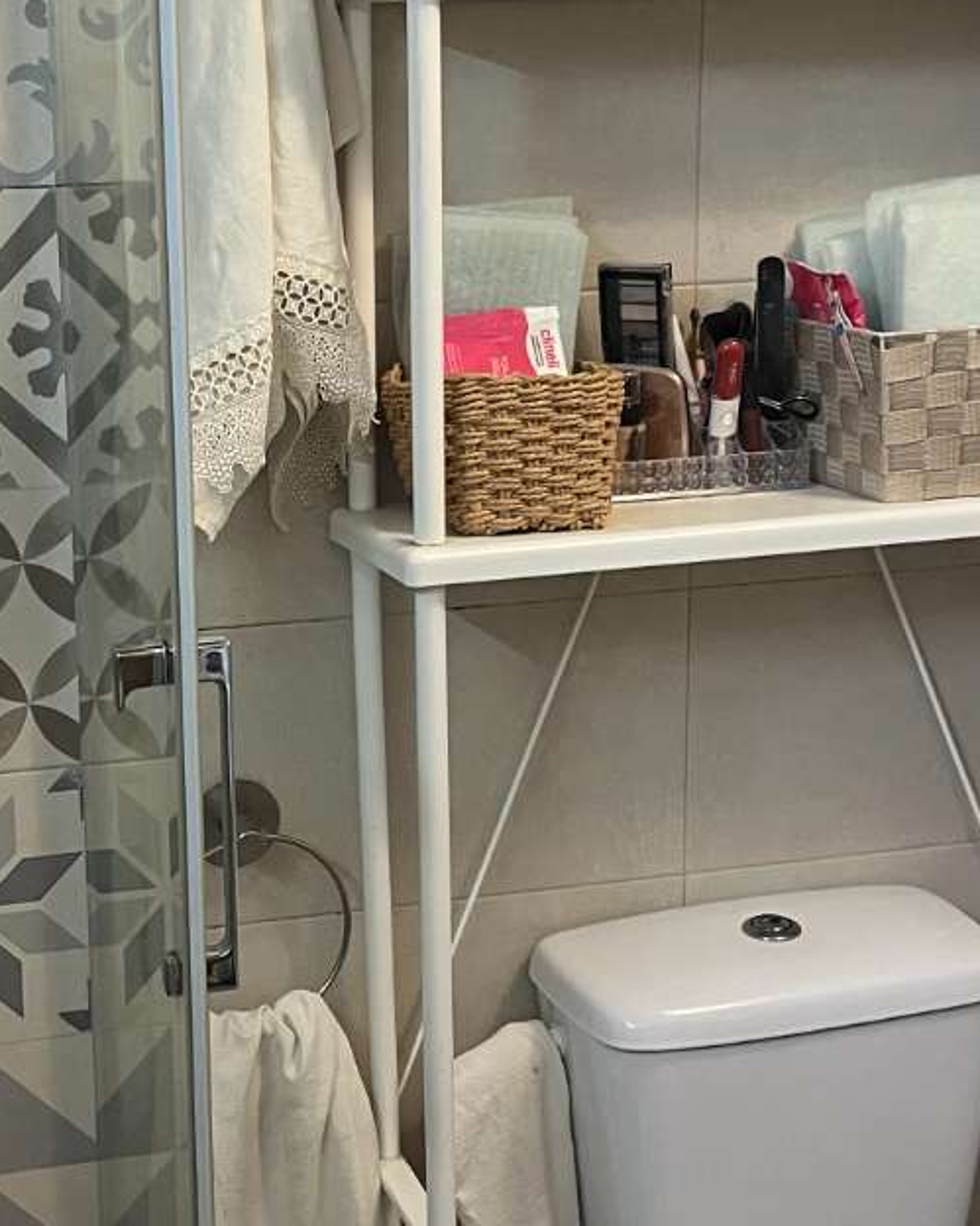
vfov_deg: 31.0
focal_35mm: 61
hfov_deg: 24.7
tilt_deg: -12.6
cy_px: 562
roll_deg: +2.0
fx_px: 2212
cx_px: 250
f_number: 1.6
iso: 320
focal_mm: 5.1
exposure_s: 1/50
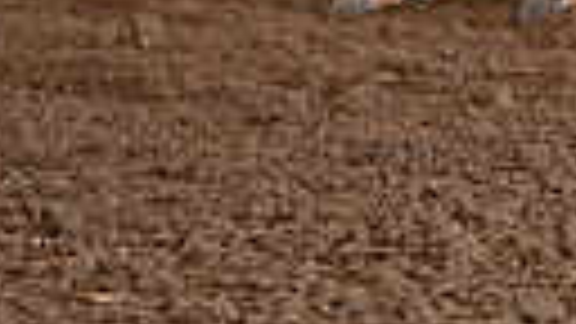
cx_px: 1130
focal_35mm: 758
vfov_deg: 1.6
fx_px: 11577
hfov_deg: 2.8
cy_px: -484
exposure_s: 1/250
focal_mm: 160
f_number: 3.5
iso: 1600
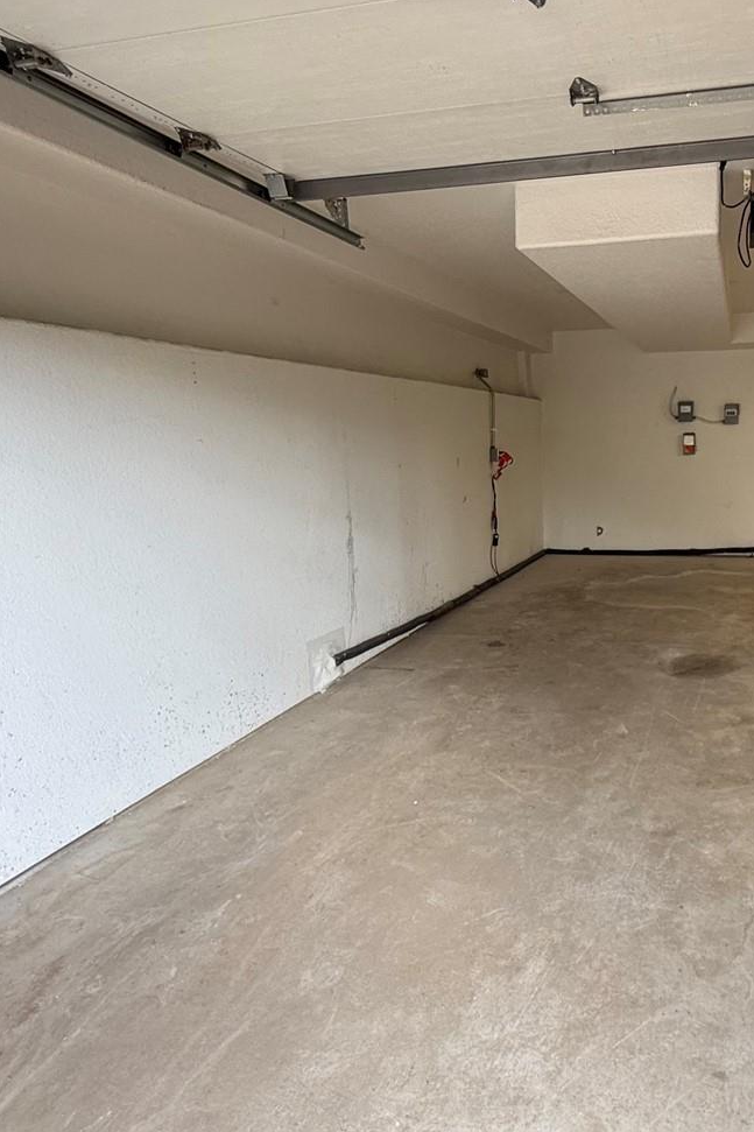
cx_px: 575
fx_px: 754
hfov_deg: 50.7
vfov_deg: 73.8
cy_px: 564
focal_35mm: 24
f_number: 2.2
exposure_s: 1/99
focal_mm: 2.22
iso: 100
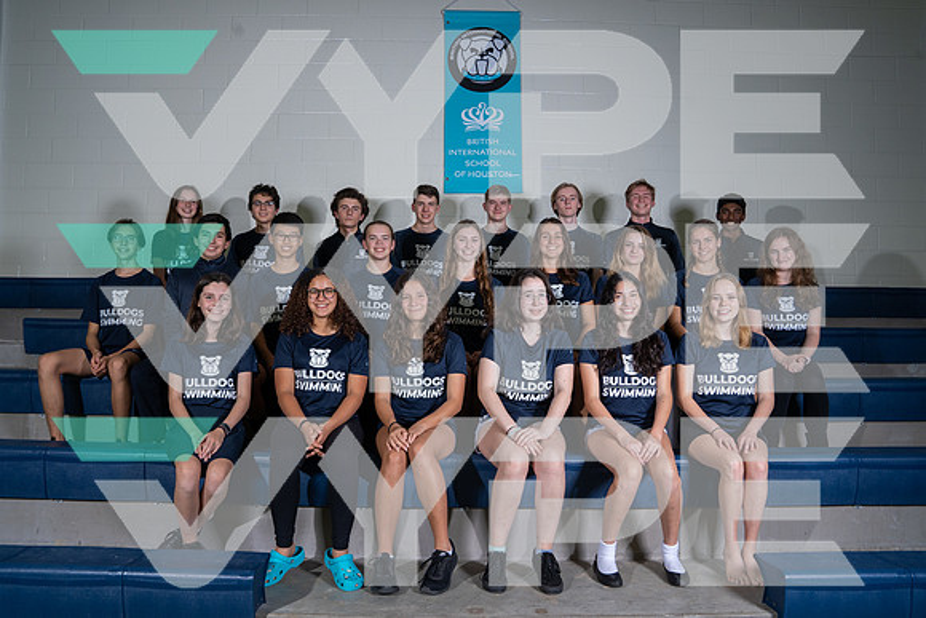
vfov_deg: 51.1
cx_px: 443
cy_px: 306
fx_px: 646
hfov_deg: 71.2
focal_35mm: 25
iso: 400
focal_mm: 24
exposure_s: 1/250
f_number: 7.1
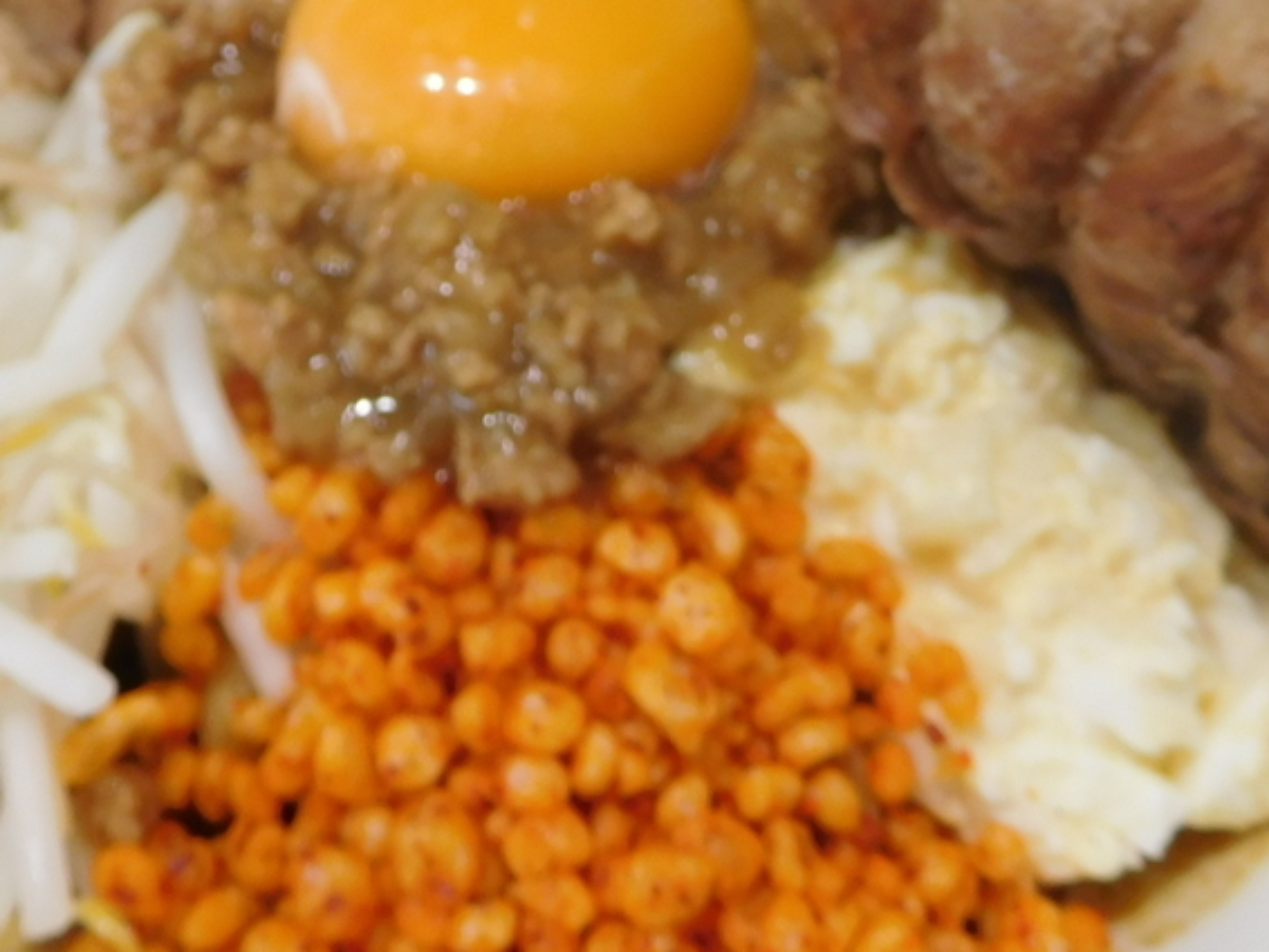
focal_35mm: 53
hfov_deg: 36.1
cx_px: 574
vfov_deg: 26.7
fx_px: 1944
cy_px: 123
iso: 160
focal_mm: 4.5
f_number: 3.4
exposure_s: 1/30
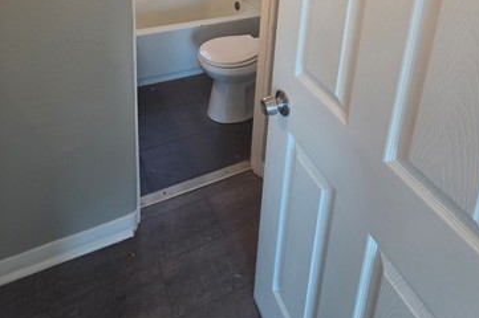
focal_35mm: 24
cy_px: -34
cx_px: 211
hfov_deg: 73.5
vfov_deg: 41.7
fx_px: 319
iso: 125
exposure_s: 1/120
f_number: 2.2
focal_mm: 2.2
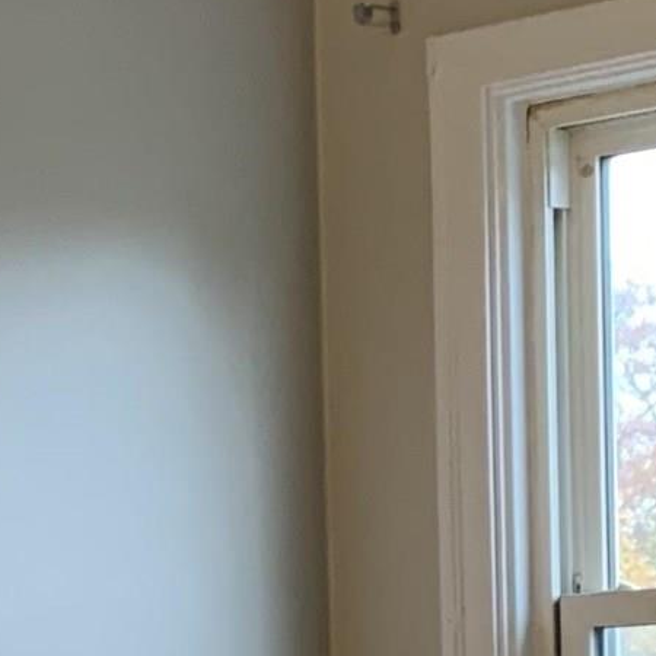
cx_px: -558
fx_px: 3366
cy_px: 1006
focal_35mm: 157
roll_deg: +2.6
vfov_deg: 10.7
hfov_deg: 10.4
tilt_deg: -2.9
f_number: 1.8
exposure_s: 1/60
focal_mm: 4.25
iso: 250
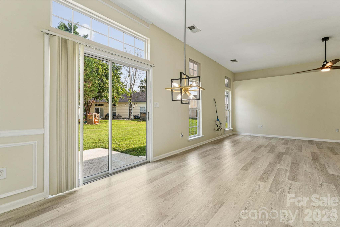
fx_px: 159
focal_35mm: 17
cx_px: 170
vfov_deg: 71.1
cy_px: 114
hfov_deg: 94.0
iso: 100
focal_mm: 16.8
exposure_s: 1/13
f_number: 13
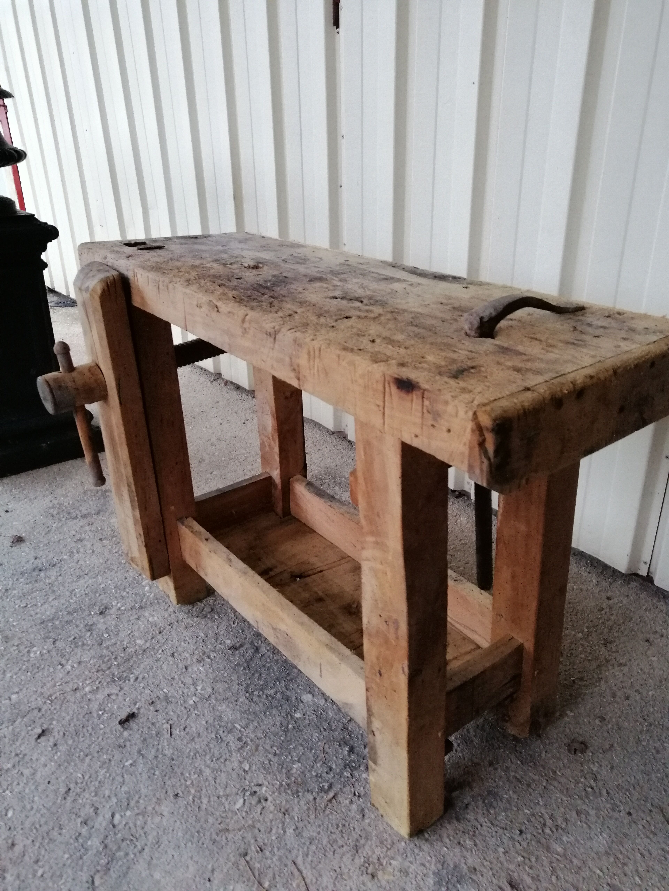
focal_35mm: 27
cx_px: 334
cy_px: 446
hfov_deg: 51.4
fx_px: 696
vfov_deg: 65.3
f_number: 1.8
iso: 500
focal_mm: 3.95
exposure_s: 1/50
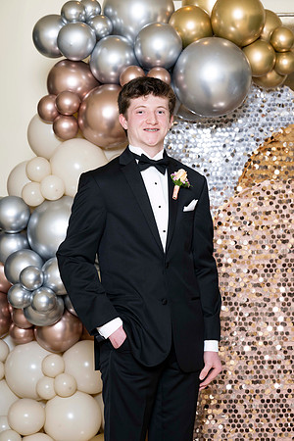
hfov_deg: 13.7
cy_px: 220
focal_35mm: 100
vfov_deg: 20.4
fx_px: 1225
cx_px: 147
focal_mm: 100
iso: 250
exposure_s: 1/200
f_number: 5.6
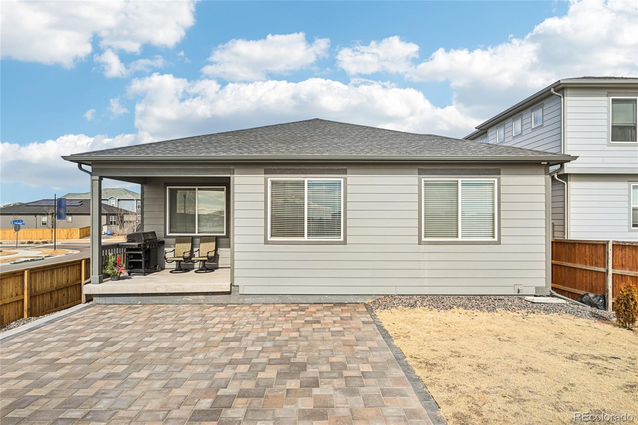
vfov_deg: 60.7
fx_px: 363
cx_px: 319
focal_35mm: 20
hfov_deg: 82.6
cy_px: 212
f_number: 11
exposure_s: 1/60
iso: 64
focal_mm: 20.5
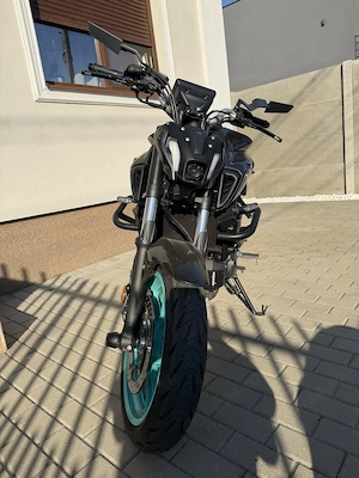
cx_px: 180
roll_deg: +7.7
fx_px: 332
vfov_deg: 71.6
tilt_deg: -12.6
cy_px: 239
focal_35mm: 24
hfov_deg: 56.8
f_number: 1.78
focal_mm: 6.76
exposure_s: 1/5319
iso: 80
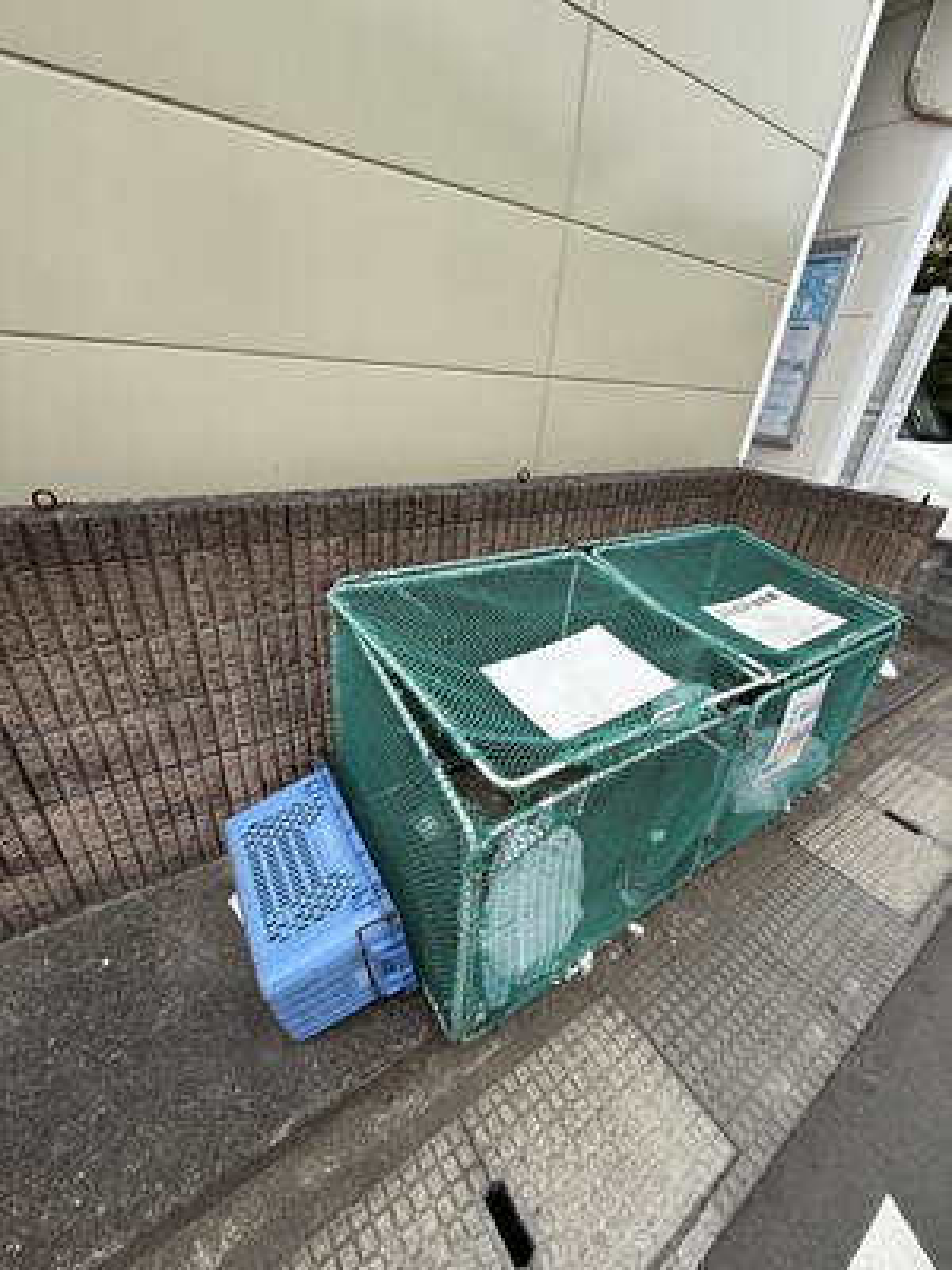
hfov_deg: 85.7
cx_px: 476
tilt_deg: -27.4
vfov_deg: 102.1
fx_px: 513
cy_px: 635
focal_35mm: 14
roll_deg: -5.1
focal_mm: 2.22
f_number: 2.2
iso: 50
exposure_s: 1/374
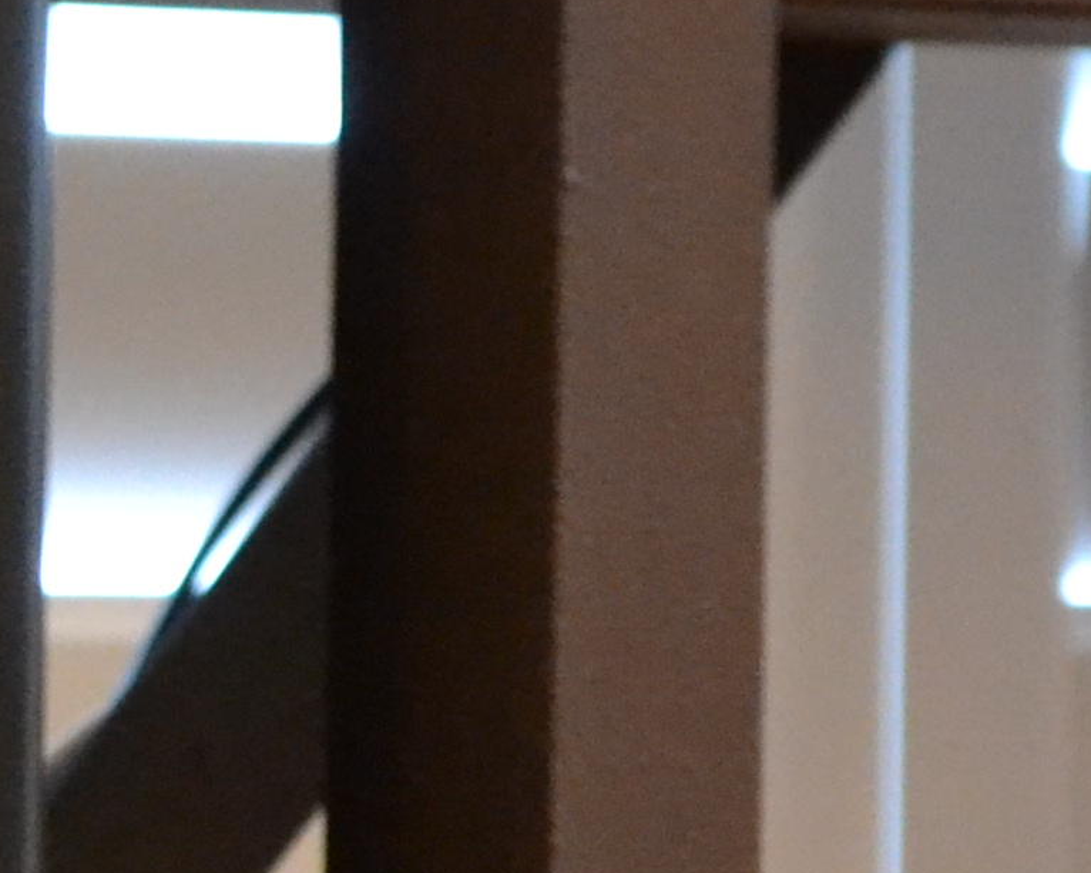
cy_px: 857
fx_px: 15043
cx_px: -604
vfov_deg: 3.3
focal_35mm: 466
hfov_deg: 4.1
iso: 3200
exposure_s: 1/6
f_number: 5.6
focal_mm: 55
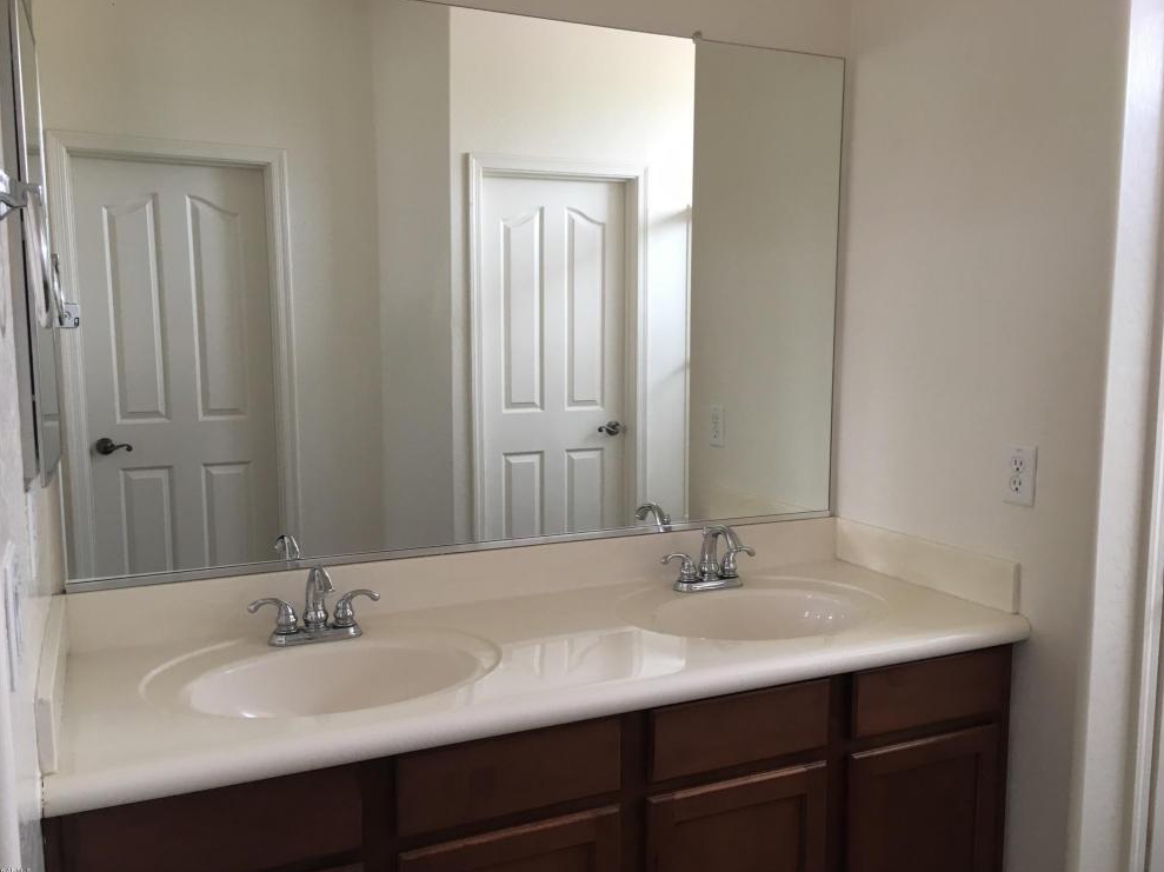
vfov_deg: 46.8
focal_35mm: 30
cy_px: 449
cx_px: 587
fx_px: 1008
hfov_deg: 60.0
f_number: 2.2
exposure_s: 1/30
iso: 64
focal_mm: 4.15
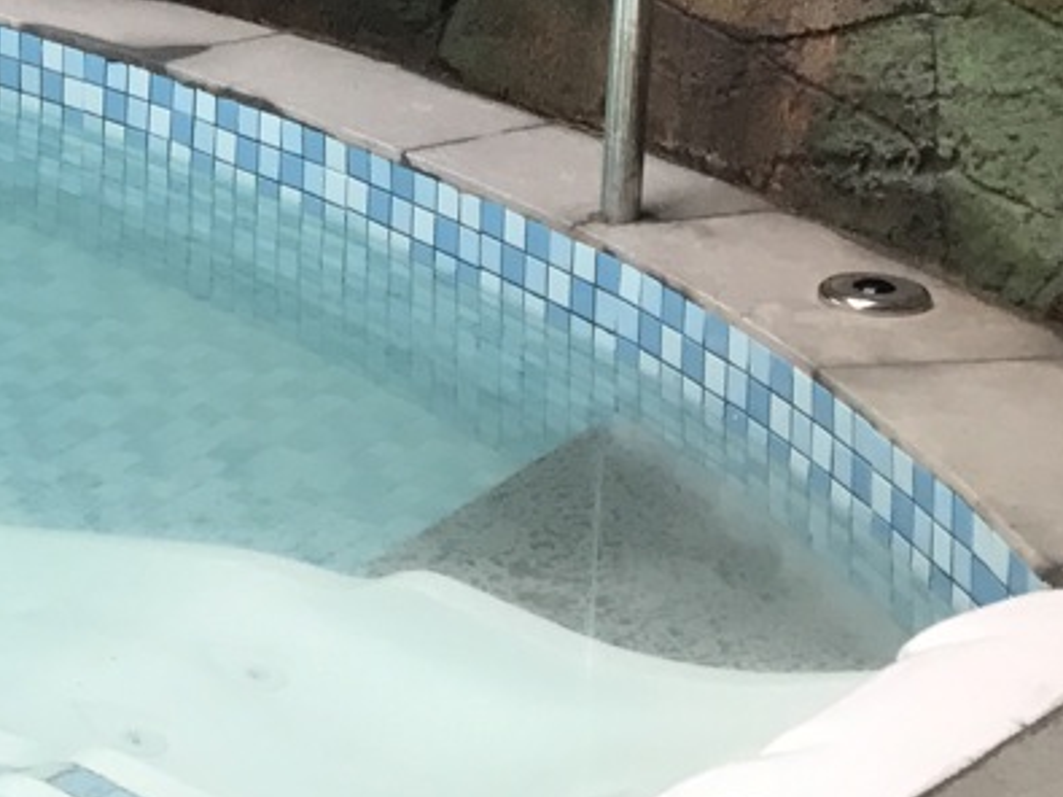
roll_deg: +3.0
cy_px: 117
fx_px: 3622
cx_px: -782
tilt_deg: -15.9
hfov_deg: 14.8
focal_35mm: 118
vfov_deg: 12.5
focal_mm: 3.99
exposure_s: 1/100
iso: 40
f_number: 1.8
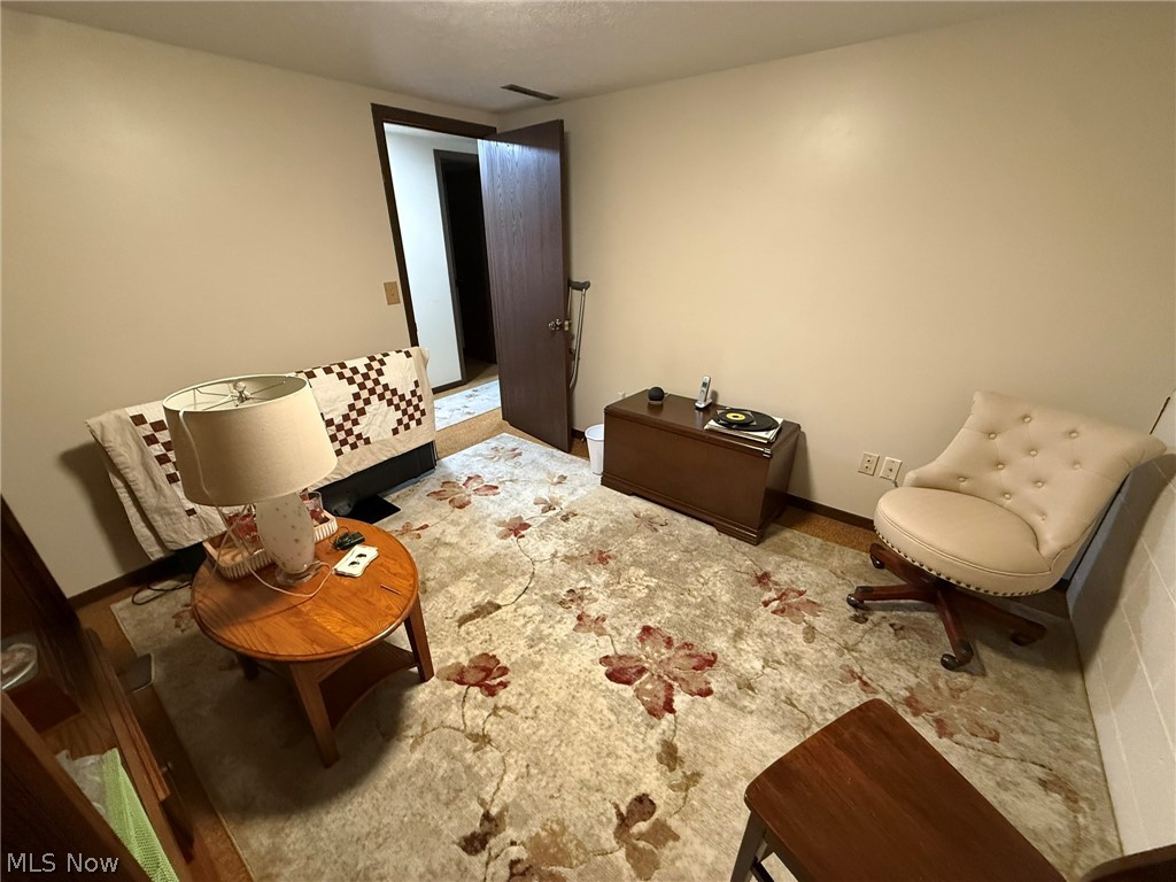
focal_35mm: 14
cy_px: 441
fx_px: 476
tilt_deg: -22.8
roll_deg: +0.9
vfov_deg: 85.7
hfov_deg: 102.1
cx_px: 588
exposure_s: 1/60
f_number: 2.2
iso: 640
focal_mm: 2.22
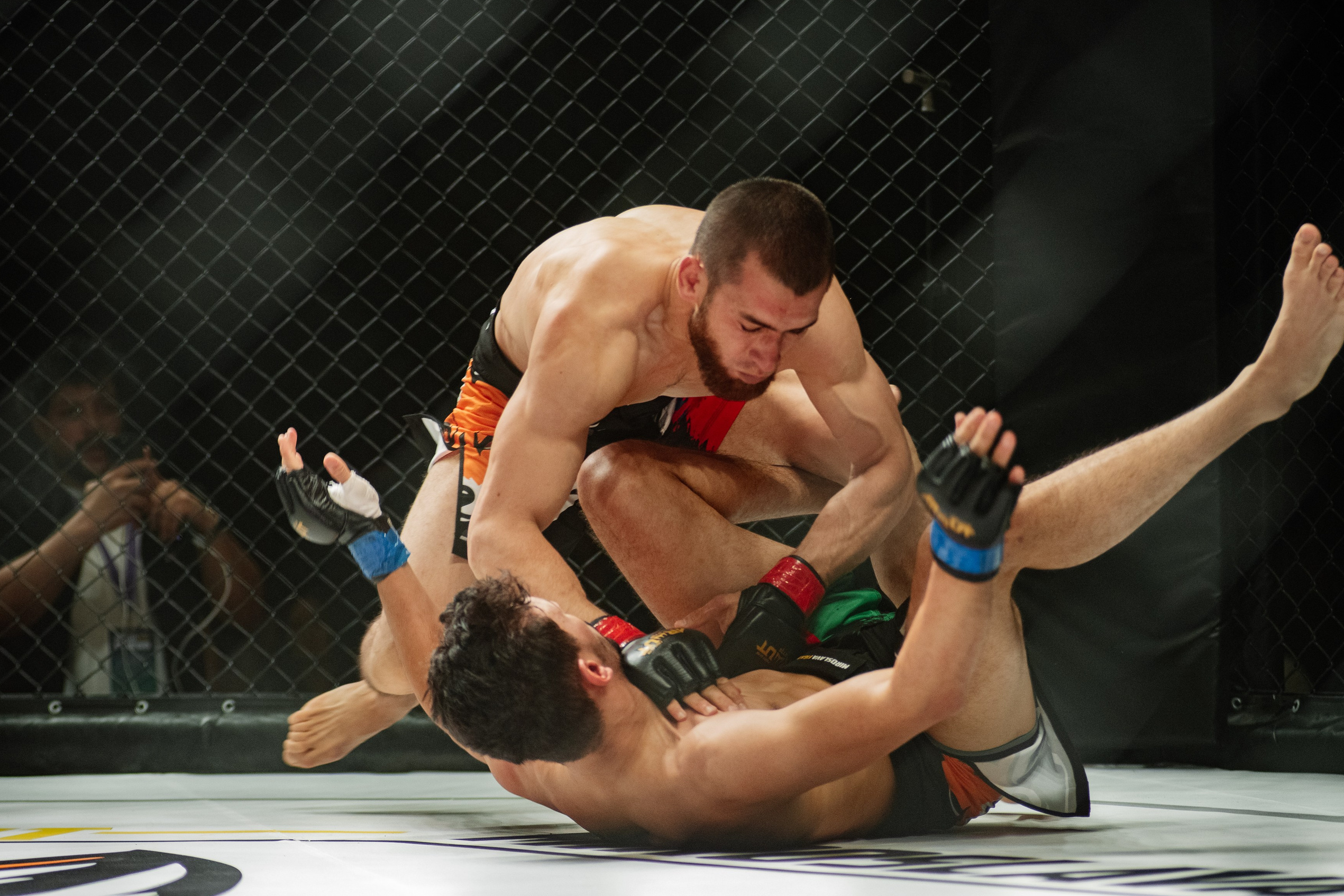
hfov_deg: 16.3
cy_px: 447
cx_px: 668
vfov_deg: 10.9
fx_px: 4704
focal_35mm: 126
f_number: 4
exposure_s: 1/640
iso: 2000
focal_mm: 125
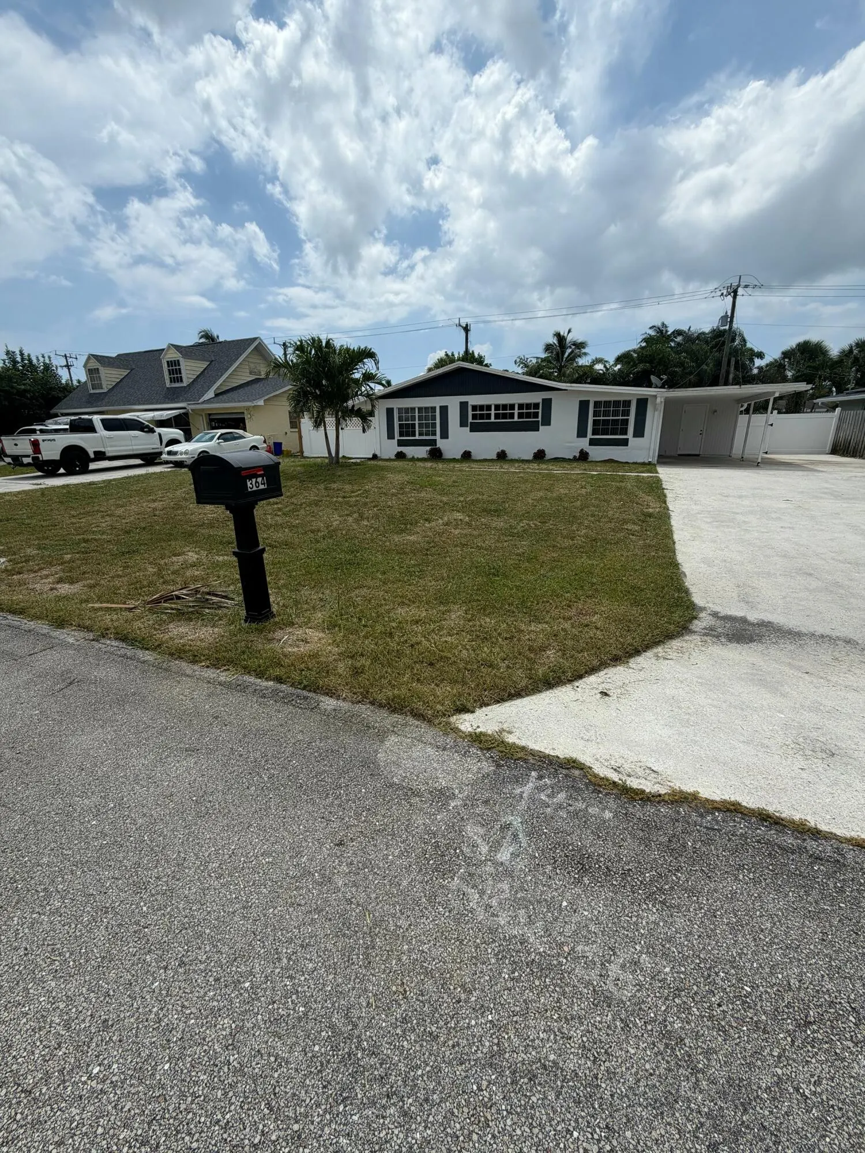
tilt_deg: -17.3
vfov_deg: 102.1
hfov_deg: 85.7
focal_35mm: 14
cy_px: 576
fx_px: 466
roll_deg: +0.9
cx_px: 432
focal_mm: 2.22
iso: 20
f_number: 2.2
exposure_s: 1/1613
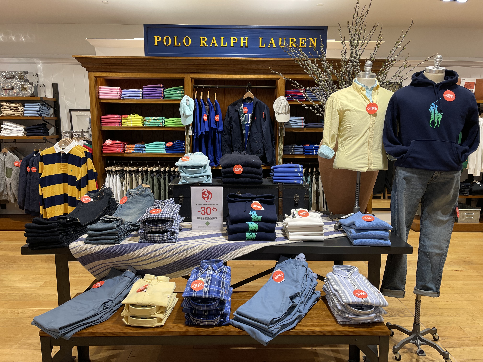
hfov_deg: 67.3
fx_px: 363
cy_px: 181
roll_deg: -0.6
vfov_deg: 53.1
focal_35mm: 26
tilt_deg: -9.5
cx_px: 242
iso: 80
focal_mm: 5.1
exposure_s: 1/100
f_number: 1.6
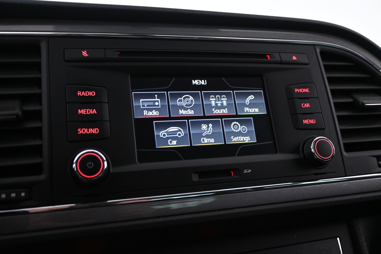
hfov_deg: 57.2
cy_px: 127
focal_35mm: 33
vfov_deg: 40.0
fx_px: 349
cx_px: 190
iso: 3200
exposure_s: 1/40
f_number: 4
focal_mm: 22
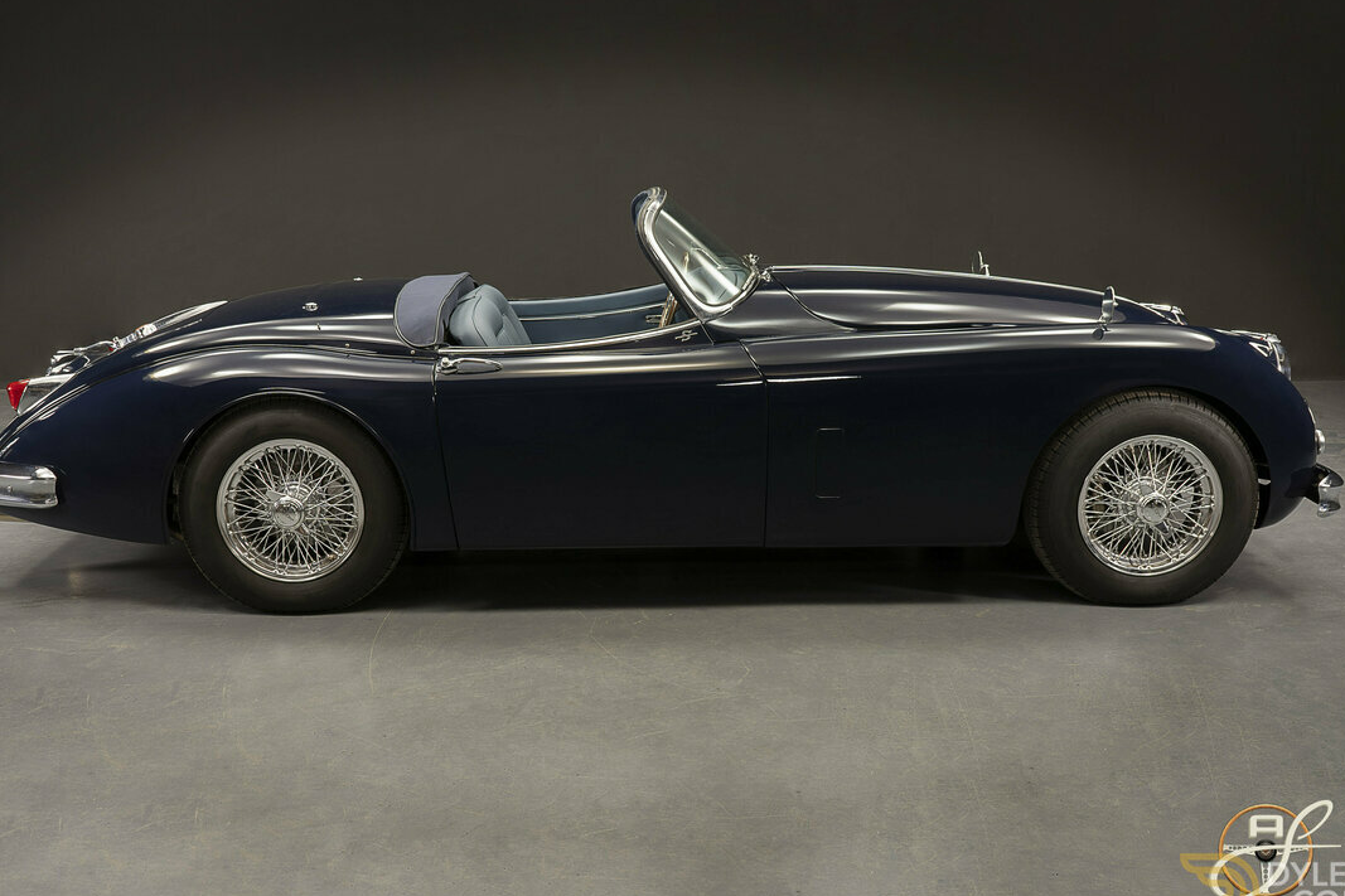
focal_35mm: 36
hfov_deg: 53.1
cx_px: 625
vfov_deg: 36.9
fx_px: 1345
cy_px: 436
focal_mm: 32
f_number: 8
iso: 250
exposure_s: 1/1.25
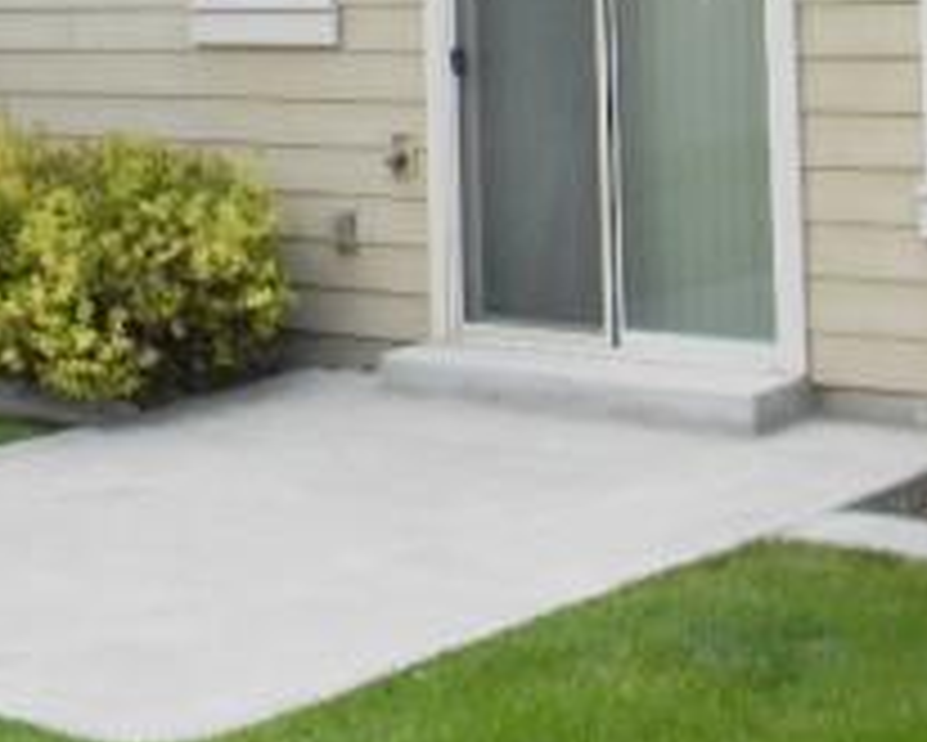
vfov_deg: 17.4
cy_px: -103
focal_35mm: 85
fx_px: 2333
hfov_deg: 21.5
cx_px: 968
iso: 80
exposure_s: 1/135
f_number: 3.5
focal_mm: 5
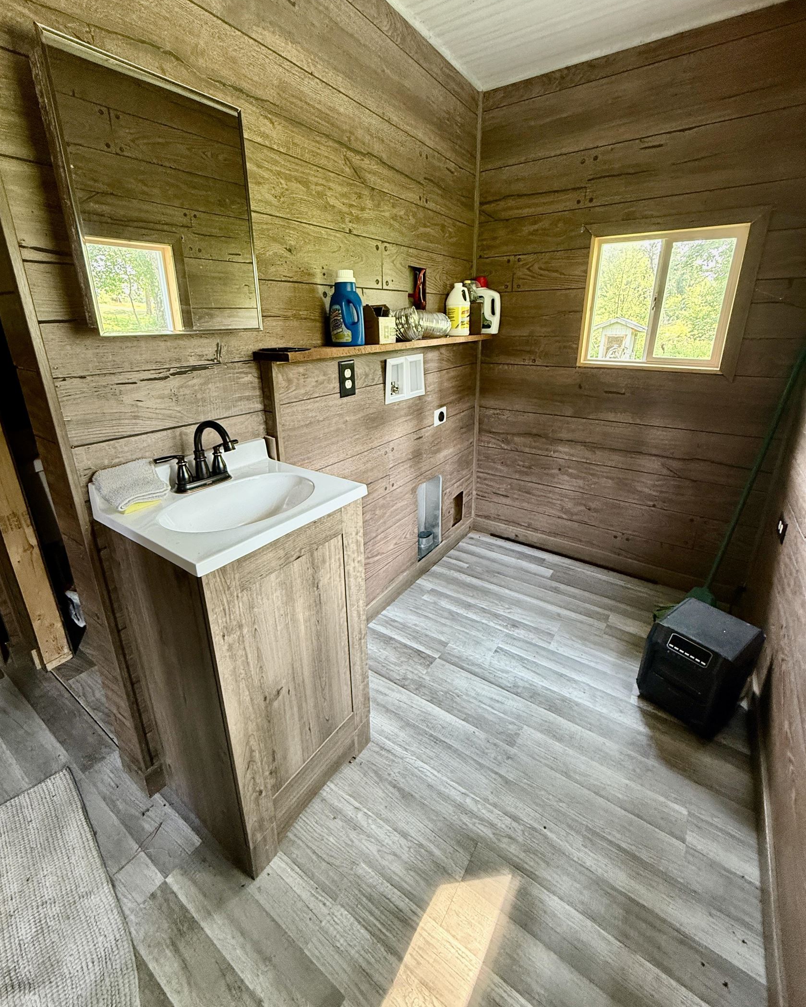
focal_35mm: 15
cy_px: 462
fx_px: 447
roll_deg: +1.0
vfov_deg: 96.6
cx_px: 392
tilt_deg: -17.7
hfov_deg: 84.0
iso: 320
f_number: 2.2
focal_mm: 2.22
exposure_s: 1/70
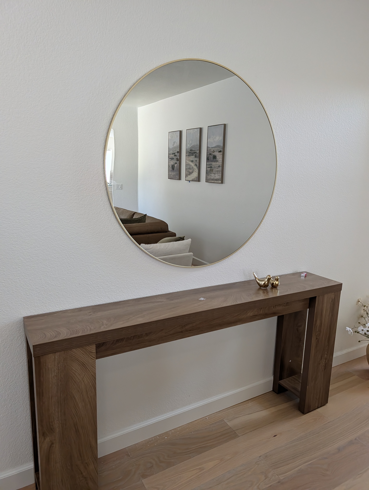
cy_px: 245
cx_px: 184
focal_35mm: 24
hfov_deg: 56.9
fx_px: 340
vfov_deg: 71.5
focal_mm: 6.9
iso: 99
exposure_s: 1/280
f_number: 1.68
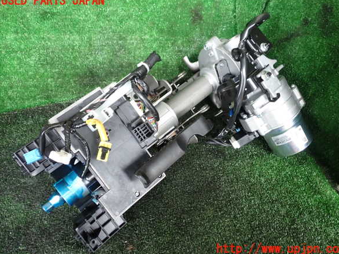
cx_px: 173
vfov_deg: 45.4
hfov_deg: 58.4
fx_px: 303
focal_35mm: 31
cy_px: 125
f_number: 2.3
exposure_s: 1/30
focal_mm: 5.4
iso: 200
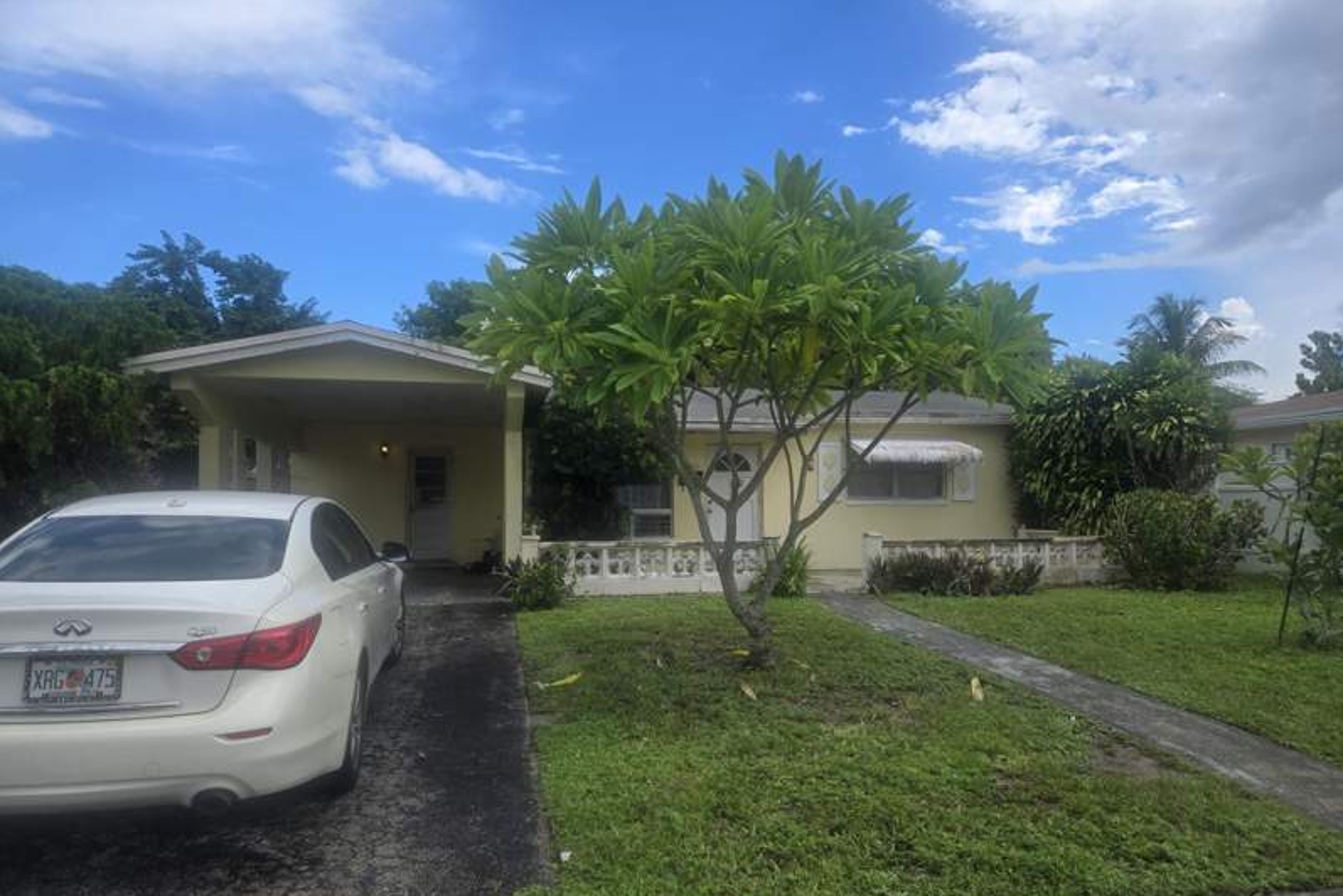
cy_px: 475
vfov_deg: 53.1
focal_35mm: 24
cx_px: 672
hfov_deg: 73.7
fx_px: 896
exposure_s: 1/934
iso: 25
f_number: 1.8
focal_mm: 5.4
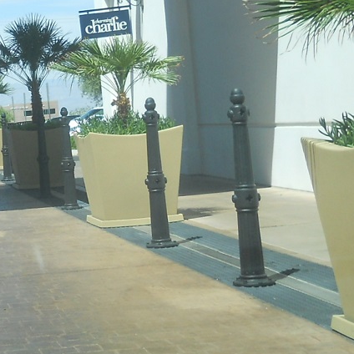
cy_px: 184
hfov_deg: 15.8
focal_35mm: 105
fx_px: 1215
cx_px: -88
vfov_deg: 16.6
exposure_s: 1/200
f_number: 5.5
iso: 80
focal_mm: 6.72
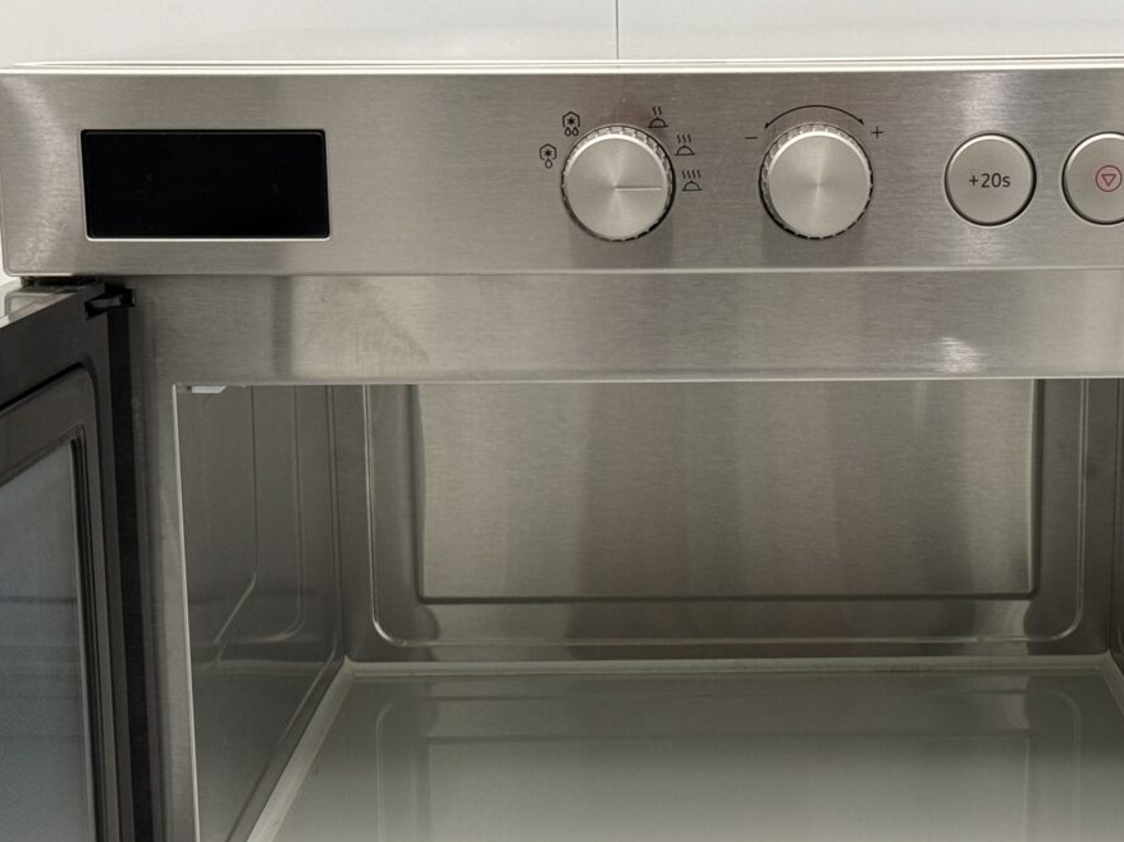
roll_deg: +0.9
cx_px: 713
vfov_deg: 17.5
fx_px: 2727
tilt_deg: -13.1
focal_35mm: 84
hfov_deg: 23.2
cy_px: 587
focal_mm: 6.76
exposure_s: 1/50
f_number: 1.78
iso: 125
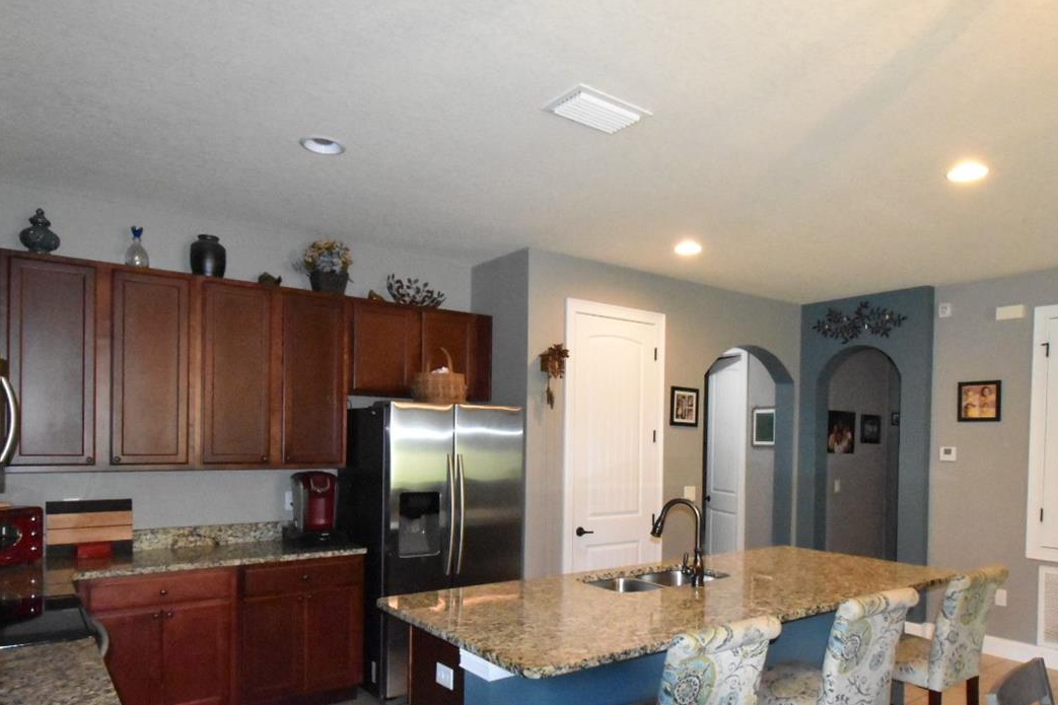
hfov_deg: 76.0
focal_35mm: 23
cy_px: 441
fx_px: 676
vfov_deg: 54.5
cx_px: 573
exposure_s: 1/40
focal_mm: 10
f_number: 13
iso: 10000
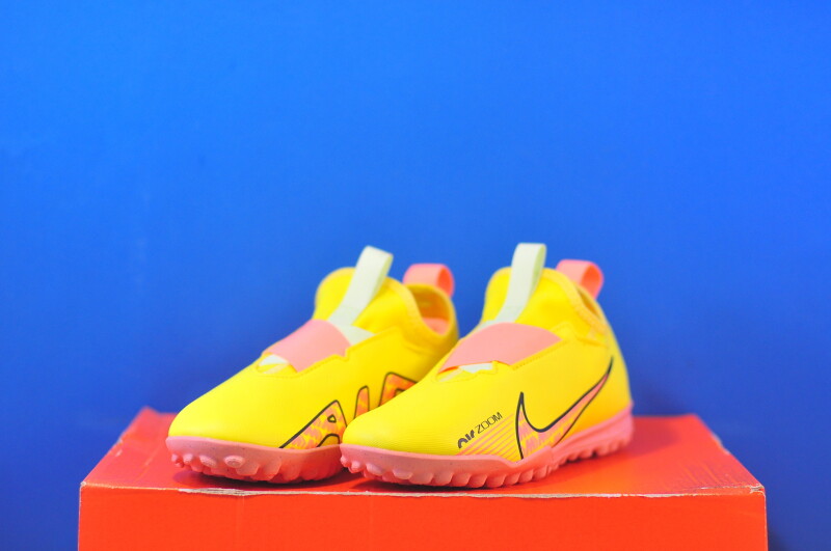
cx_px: 416
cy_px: 276
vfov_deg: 18.1
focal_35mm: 75
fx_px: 1729
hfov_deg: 27.0
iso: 250
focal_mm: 50
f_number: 2.2
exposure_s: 1/320
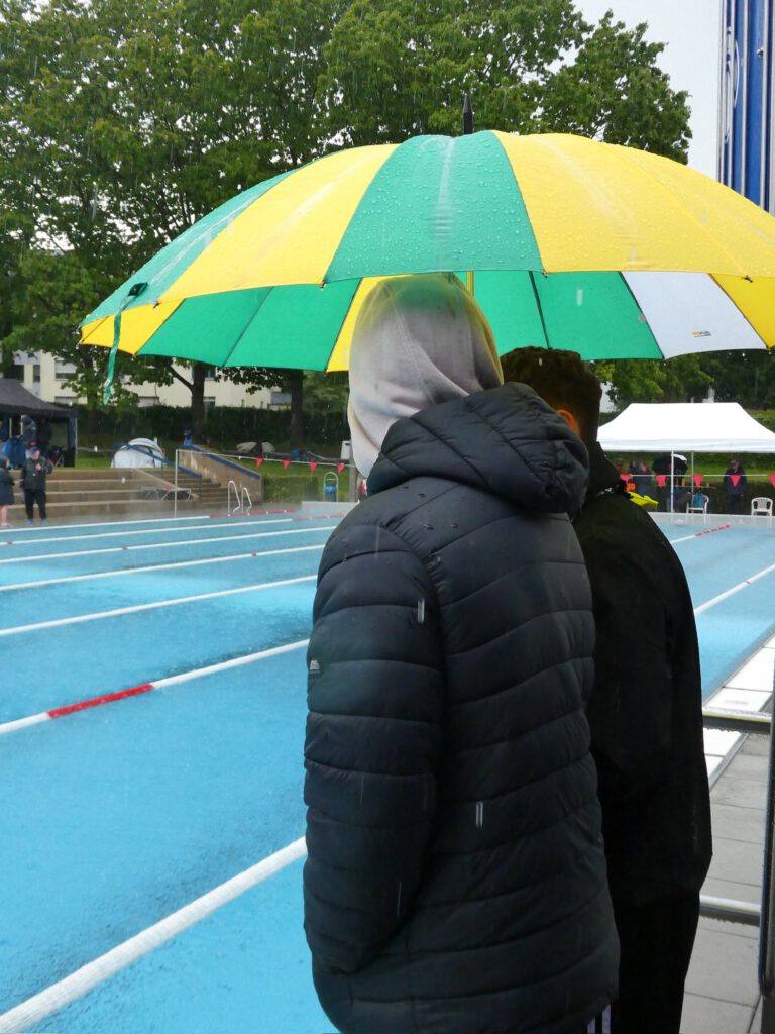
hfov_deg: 38.7
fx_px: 1104
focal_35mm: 37
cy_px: 517
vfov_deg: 50.1
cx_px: 388
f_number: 3.7
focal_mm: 6.7
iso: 400
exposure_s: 1/250
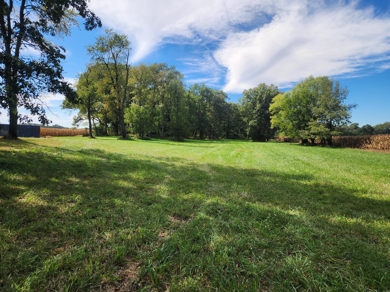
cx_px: 195
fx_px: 259
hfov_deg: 73.9
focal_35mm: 23
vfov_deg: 58.9
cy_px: 146
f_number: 1.8
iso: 20
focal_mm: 5.4
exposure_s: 1/1151
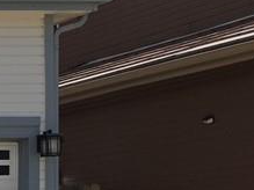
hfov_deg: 8.4
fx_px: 1232
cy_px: 276
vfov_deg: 8.6
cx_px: -658
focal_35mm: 168
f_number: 1.4
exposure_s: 1/7939
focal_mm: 6.5
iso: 50
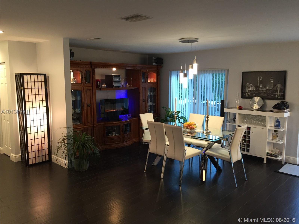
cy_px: 112
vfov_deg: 48.2
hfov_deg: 61.7
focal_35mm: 29
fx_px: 250
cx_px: 150
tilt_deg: -6.9
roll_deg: -0.7
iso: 125
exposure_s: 1/30
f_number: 2.2
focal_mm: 4.15
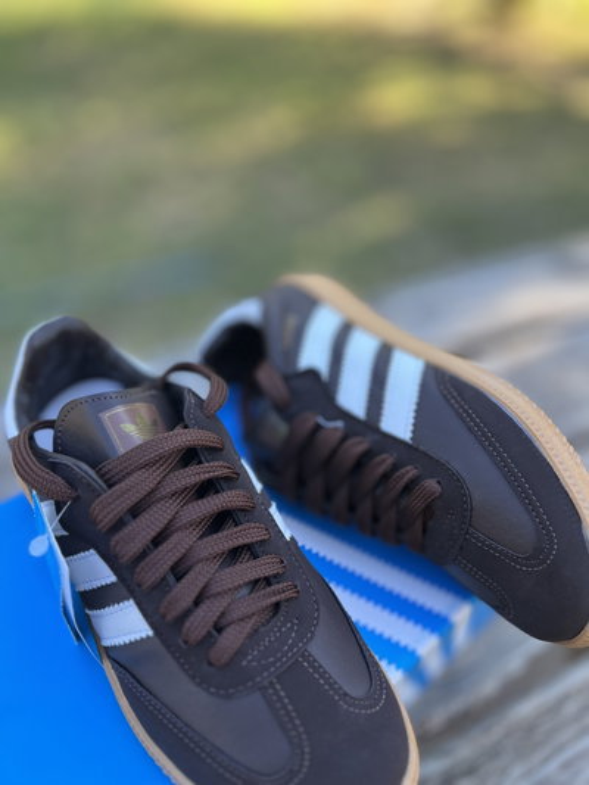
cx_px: 294
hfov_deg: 53.1
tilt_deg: -38.2
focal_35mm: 26
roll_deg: -3.7
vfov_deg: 67.3
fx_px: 590
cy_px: 392
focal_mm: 5.7
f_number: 1.5
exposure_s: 1/285
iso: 40
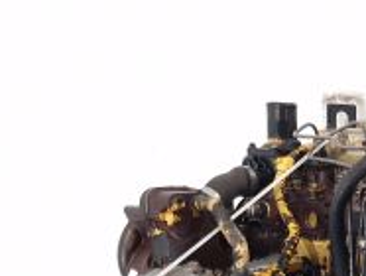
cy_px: 400
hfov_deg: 23.3
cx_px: 474
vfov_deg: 18.0
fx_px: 783
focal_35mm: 74
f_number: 1.8
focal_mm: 6.4
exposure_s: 1/50
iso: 100
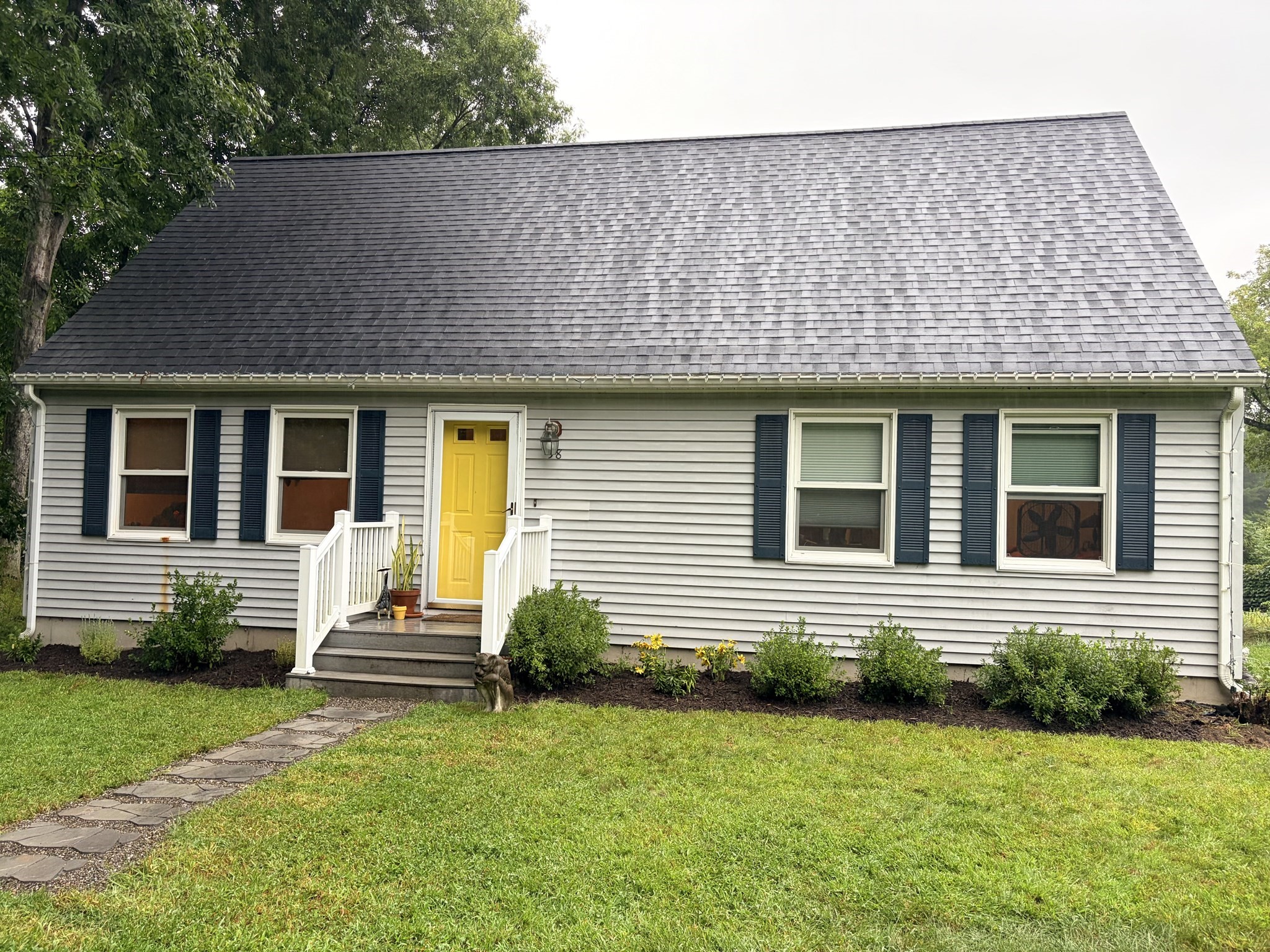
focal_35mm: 26
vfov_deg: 53.1
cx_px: 635
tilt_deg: +2.1
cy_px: 476
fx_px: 954
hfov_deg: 67.3
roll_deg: -1.5
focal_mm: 5.96
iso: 125
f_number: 1.6
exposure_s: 1/89
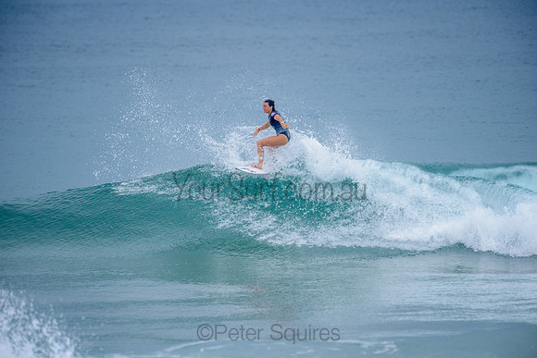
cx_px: 268
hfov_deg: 4.3
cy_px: 179
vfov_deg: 2.9
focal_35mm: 480
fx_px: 7163
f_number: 5.6
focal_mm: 480
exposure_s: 1/2000
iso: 560
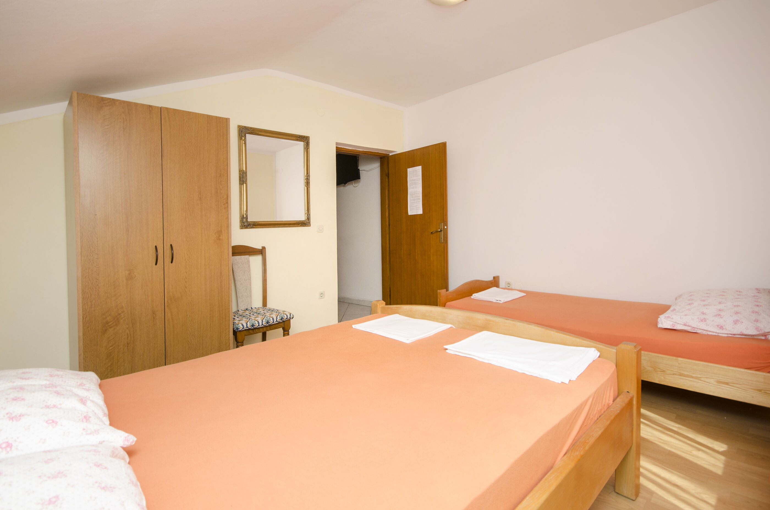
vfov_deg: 69.4
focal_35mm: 17
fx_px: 368
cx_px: 385
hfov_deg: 92.6
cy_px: 255
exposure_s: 1/100
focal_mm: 11.5
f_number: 8
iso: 200
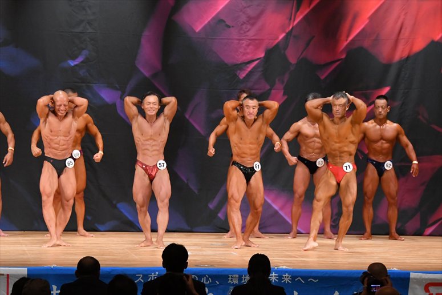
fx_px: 2135
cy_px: 148
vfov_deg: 7.9
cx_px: 221
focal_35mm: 174
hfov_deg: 11.8
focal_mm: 116
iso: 5600
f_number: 5.6
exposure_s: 1/400
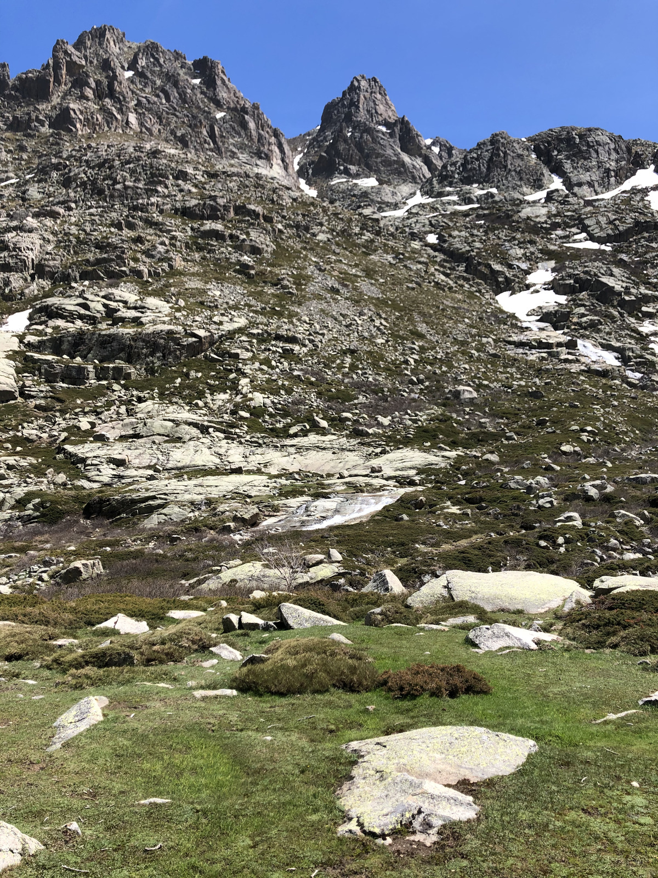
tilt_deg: +5.3
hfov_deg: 49.7
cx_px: 329
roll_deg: -0.1
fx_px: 710
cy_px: 439
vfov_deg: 63.4
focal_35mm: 28
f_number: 1.8
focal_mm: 4
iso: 20
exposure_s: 1/1473
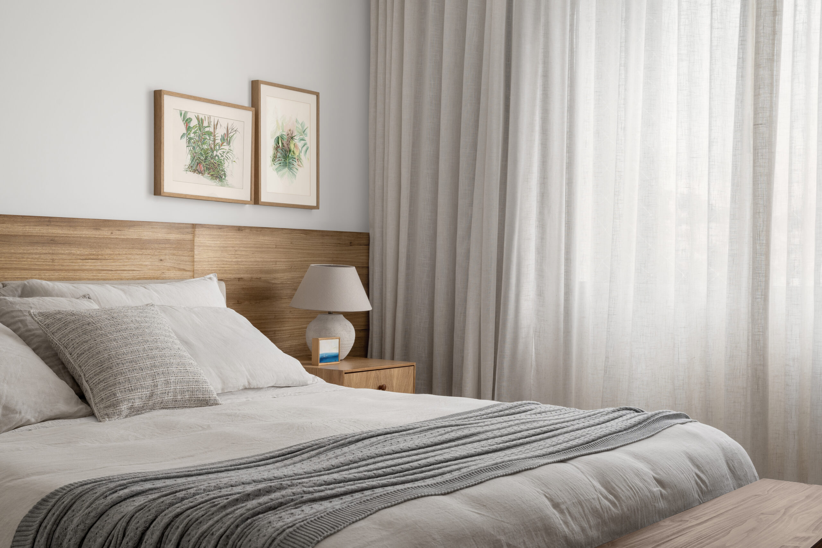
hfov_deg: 39.4
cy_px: 274
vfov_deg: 26.8
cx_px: 411
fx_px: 1148
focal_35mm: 50
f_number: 11
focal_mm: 50.3
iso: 160
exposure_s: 1.3
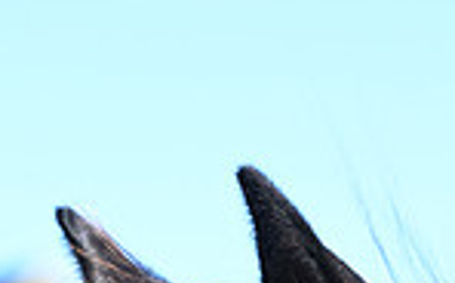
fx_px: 5943
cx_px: 349
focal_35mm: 480
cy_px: 846
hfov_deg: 4.4
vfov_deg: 2.7
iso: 800
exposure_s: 1/1250
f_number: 5.6
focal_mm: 120
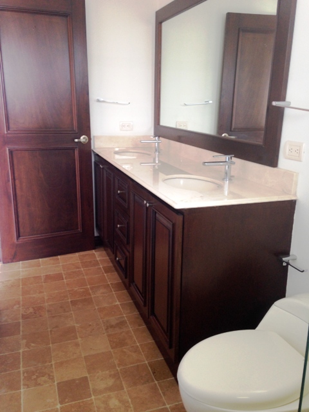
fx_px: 393
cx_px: 154
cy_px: 206
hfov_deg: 42.9
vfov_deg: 55.4
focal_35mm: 33
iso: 64
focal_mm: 4.12
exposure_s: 1/20
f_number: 2.4
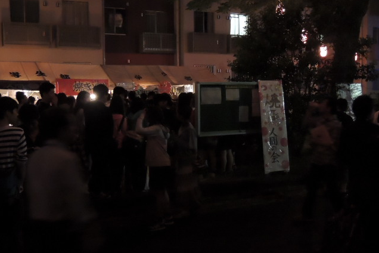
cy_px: 125
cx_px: 189
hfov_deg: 43.6
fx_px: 474
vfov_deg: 29.9
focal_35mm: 45
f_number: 3.4
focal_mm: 7.6
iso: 2500
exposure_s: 1/15
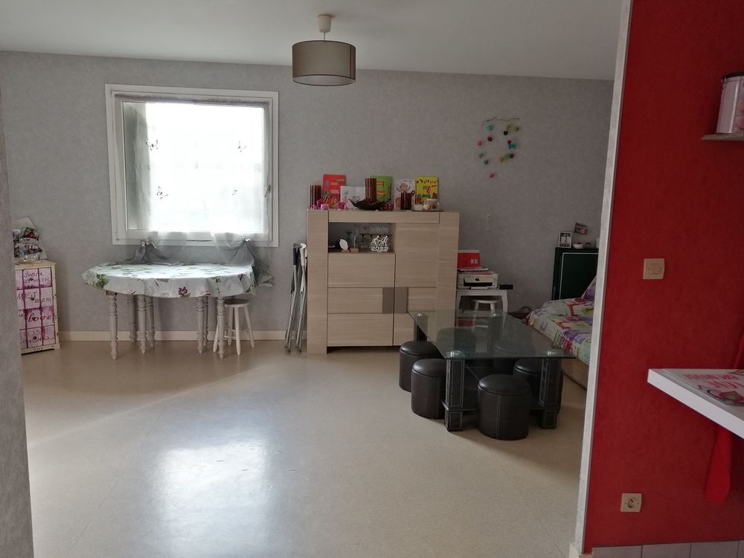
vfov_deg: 51.4
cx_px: 372
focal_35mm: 27
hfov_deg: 65.3
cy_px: 279
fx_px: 580
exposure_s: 1/50
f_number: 1.8
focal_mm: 3.95
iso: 125
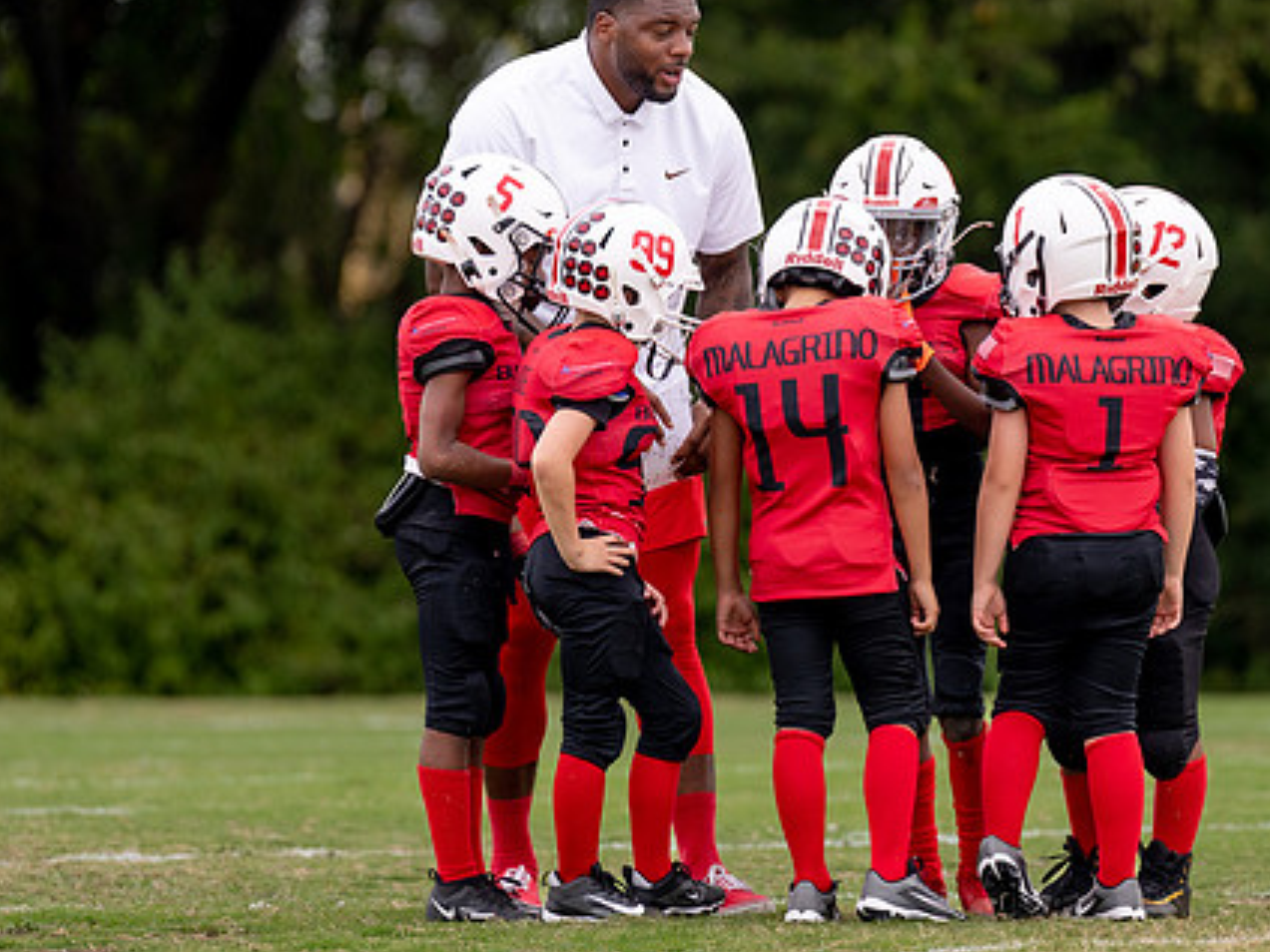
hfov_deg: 4.6
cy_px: 349
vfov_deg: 3.5
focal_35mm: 428
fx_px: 15703
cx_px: 771
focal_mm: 200
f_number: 2.8
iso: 100
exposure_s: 1/1600
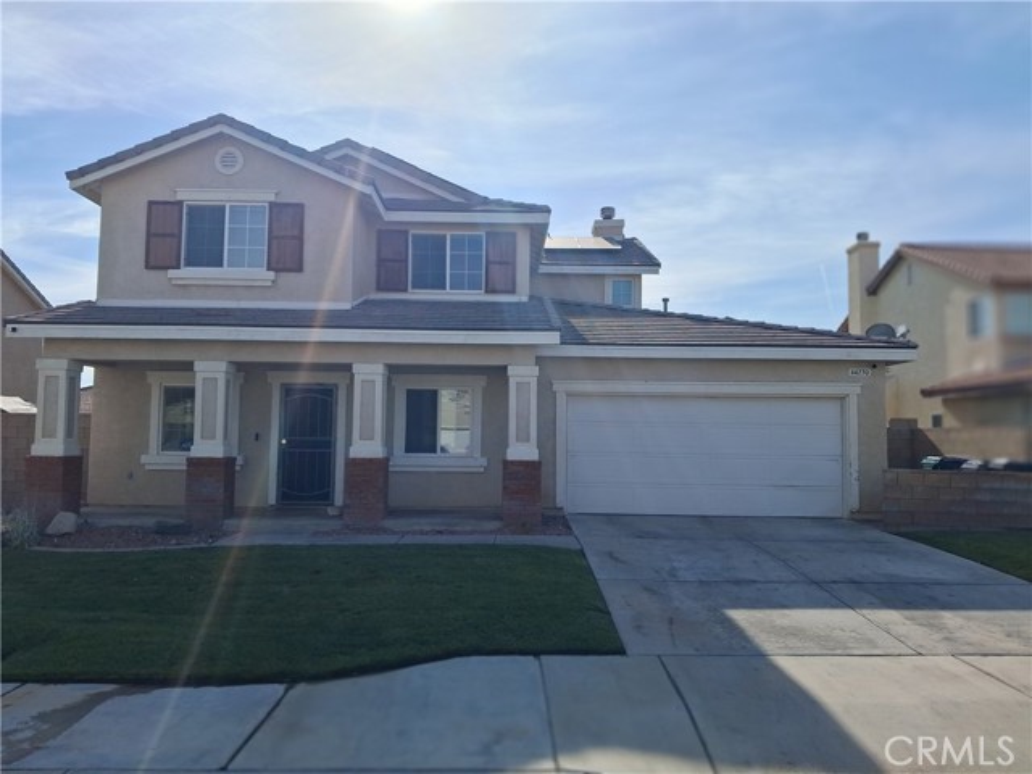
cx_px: 516
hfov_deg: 65.3
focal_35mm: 27
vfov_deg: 51.4
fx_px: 805
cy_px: 387
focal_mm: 4
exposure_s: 1/1520
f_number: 1.8
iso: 25
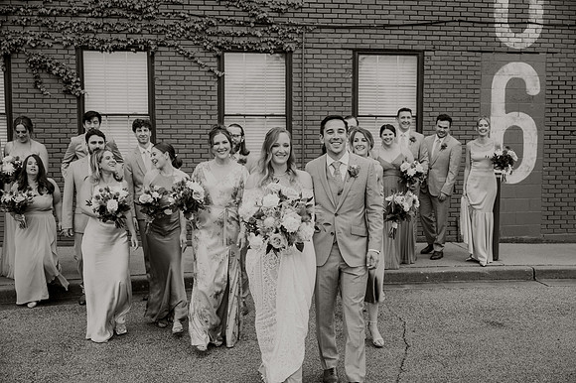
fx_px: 576
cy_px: 192
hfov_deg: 53.2
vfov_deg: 36.8
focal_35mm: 36
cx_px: 288
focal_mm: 36
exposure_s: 1/640
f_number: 2.8
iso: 125
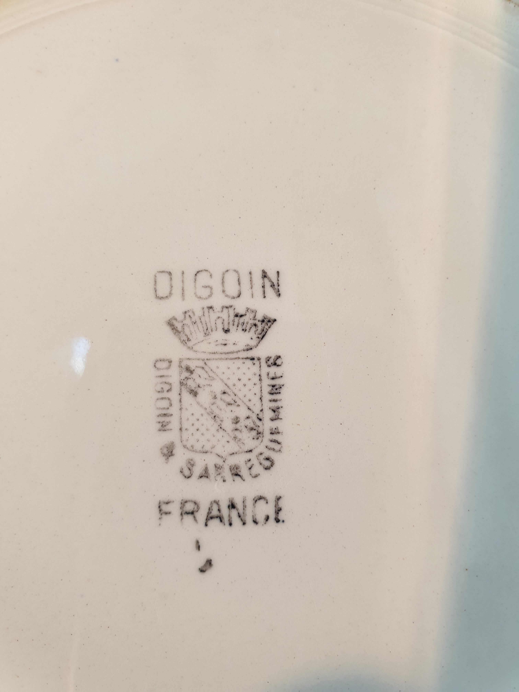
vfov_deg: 67.3
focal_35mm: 26
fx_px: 520
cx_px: 260
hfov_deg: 53.1
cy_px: 346
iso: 320
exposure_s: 1/33
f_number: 2.4
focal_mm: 4.3
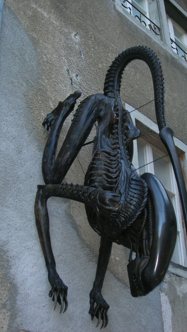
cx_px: 114
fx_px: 484
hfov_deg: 21.8
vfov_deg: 37.8
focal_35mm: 55
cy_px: 167
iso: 90
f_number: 3.3
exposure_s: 1/60.1
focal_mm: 8.4
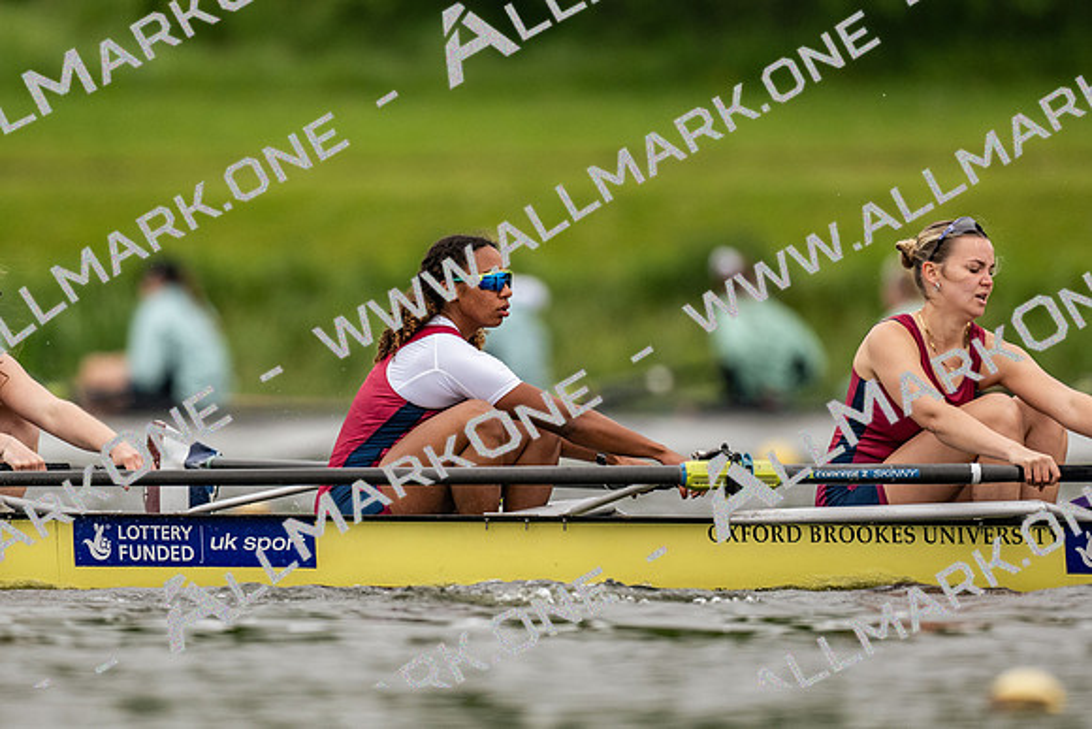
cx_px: 546
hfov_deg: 2.3
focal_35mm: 900
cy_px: 364
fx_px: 27319
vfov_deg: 1.5
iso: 640
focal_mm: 600
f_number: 4
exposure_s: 1/2000
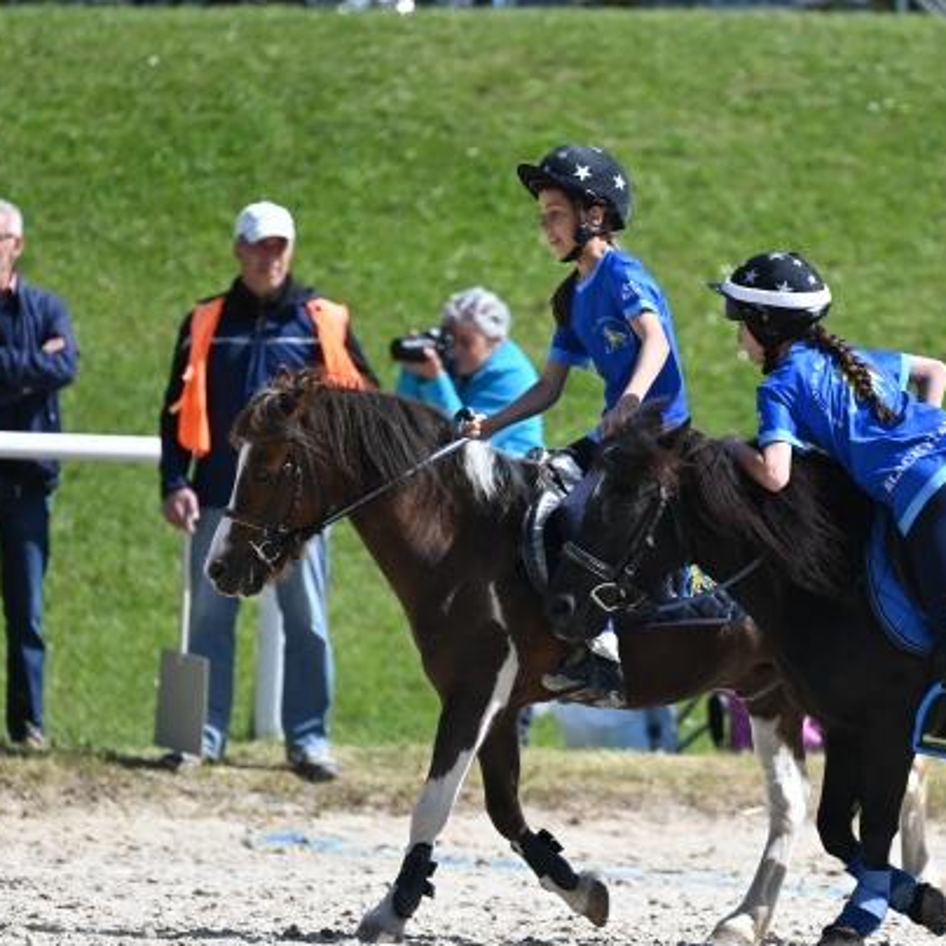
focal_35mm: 673
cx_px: 717
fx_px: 20808
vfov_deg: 2.6
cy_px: 546
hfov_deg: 2.6
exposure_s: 1/1250
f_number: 5.6
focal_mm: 400
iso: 320
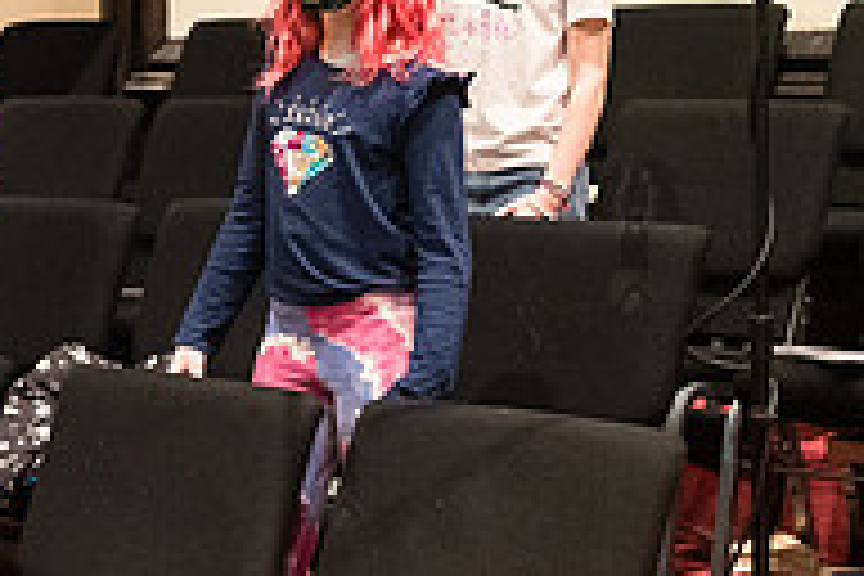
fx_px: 2544
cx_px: -238
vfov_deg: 12.9
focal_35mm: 106
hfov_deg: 18.1
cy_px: 232
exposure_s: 1/125
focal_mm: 35
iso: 4000
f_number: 3.5
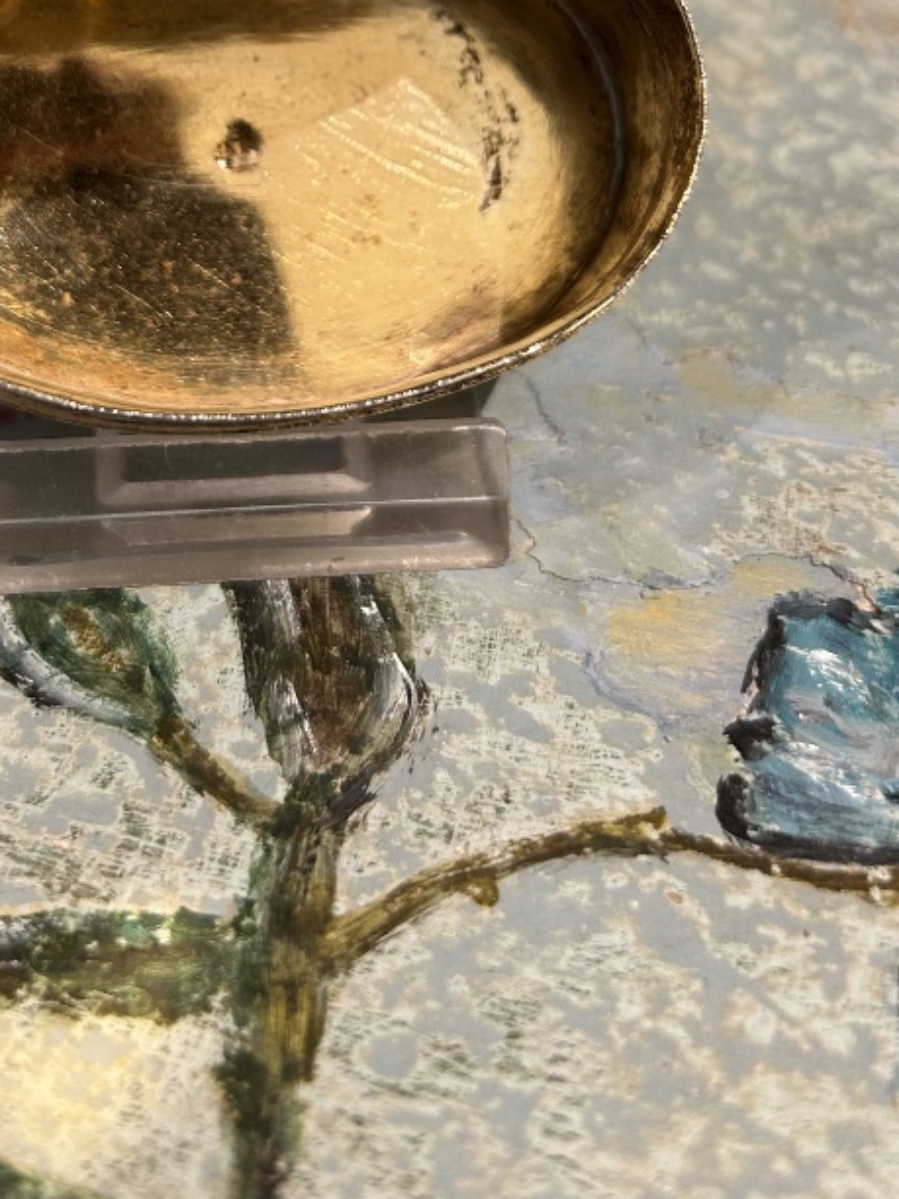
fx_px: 1766
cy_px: 35
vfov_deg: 34.5
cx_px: 245
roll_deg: -0.9
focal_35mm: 51
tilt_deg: -33.7
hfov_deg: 28.2
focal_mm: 5.7
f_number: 1.5
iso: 80
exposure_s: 1/50
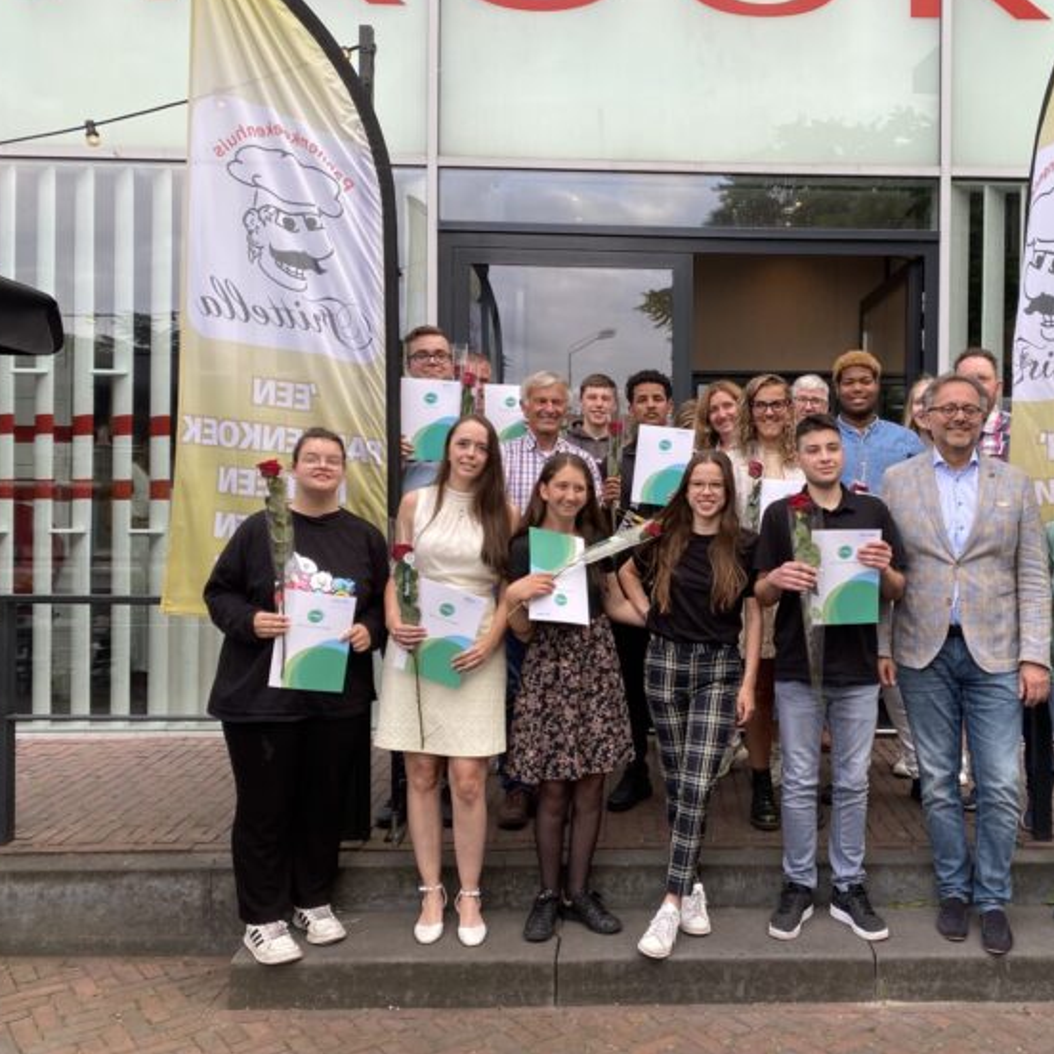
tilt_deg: -0.6
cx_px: 705
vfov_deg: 51.1
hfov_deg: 50.2
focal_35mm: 32
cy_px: 506
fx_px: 1102
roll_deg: +0.3
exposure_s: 1/244
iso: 32
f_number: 1.8
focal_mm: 4.25
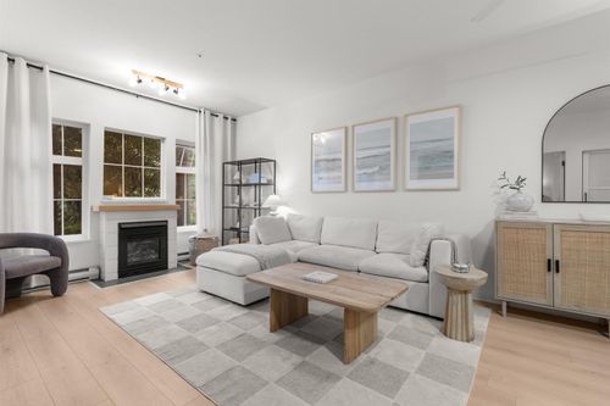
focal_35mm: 16
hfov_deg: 96.8
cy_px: 203
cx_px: 305
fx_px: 271
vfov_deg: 73.7
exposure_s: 1/8
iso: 1250
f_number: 9
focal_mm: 16
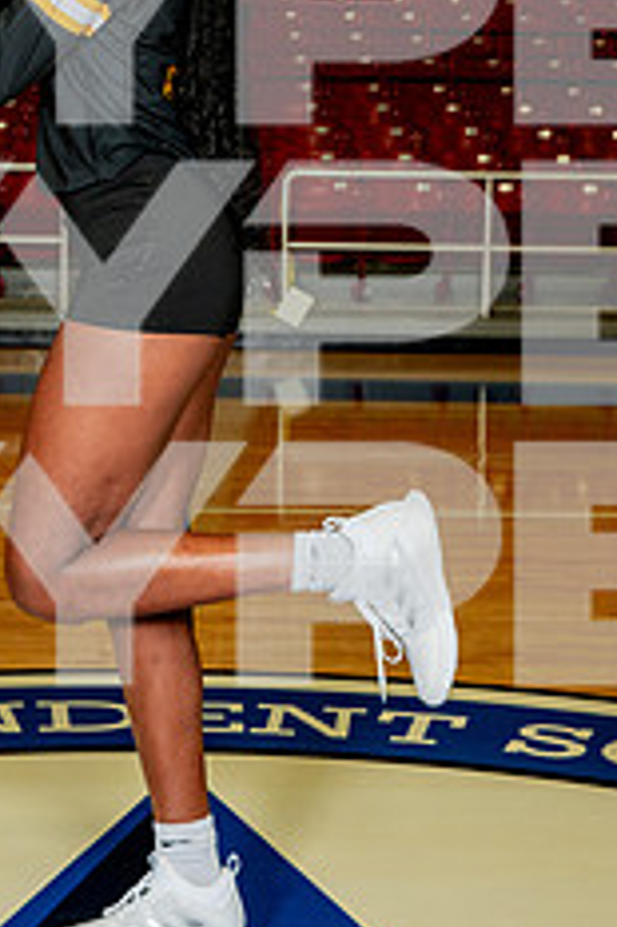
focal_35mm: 85
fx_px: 2188
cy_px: 286
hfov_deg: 16.0
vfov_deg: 23.8
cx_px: 199
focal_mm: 44
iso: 800
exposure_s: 1/200
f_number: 7.1
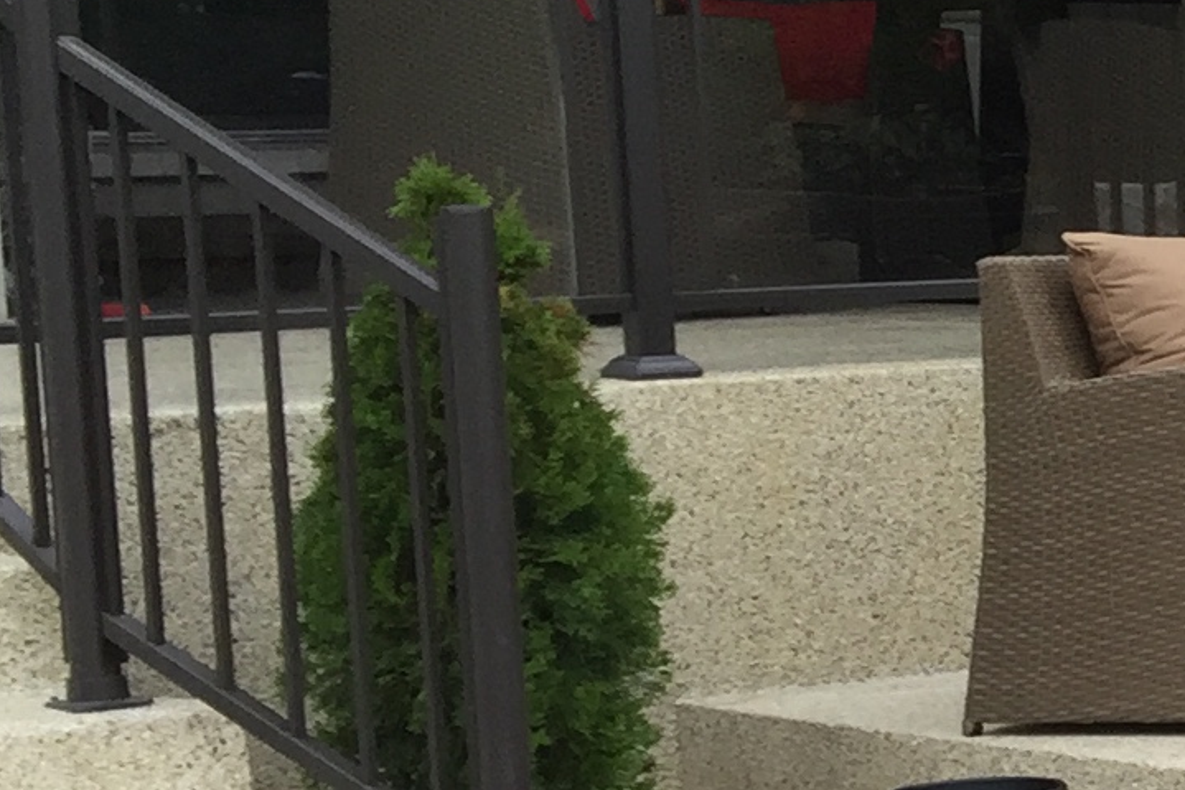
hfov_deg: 12.4
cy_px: 648
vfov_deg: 10.0
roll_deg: +0.0
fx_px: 4508
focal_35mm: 137
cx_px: 2657
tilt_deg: -7.2
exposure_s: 1/143
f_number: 2.2
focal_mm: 4.15
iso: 32
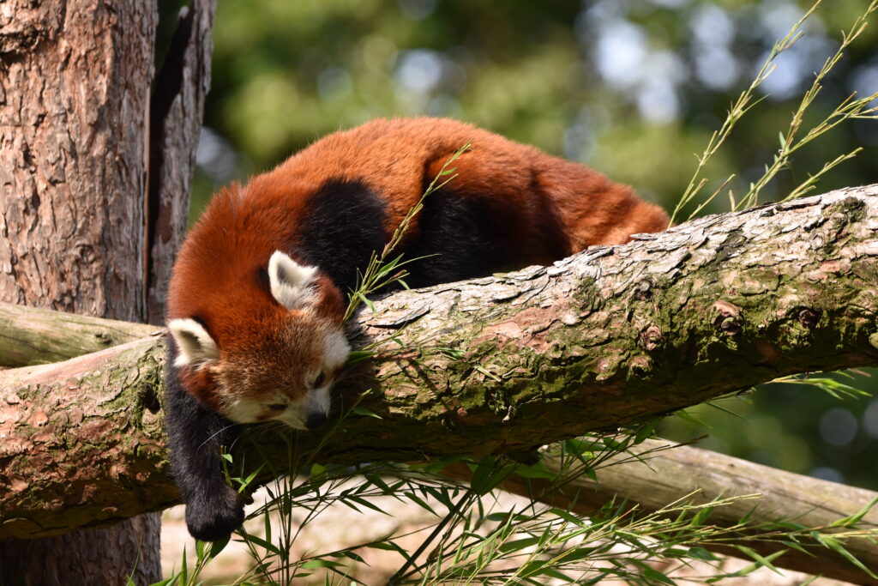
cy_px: 293
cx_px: 439
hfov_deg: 4.7
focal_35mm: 435
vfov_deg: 3.2
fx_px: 10610
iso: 400
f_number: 5.6
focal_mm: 290
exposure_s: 1/500
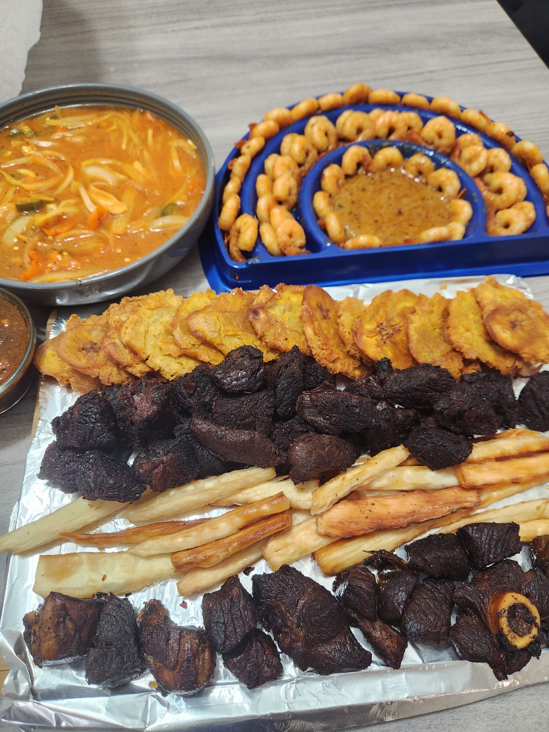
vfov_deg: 73.9
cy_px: 366
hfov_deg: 58.9
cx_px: 274
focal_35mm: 23
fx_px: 486
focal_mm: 5.4
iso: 500
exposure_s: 1/120
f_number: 1.8
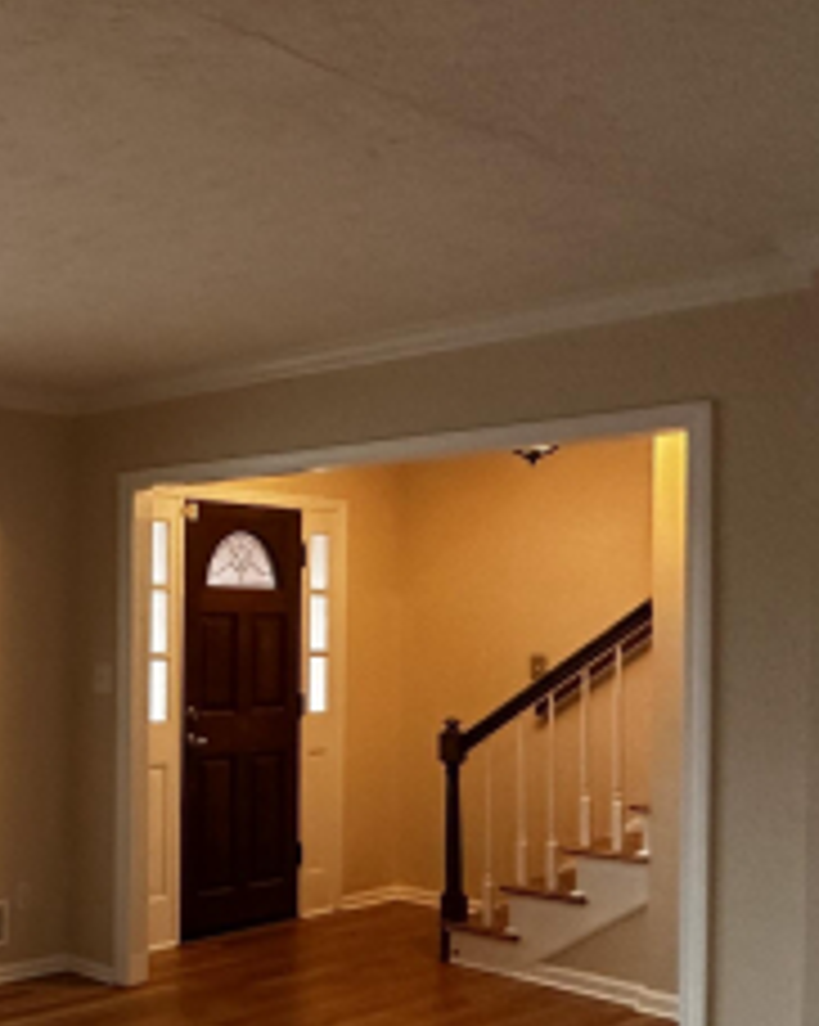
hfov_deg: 28.9
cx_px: -295
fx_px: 1214
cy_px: 621
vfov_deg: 45.6
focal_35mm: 40
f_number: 2.2
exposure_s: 1/120
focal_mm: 2.22
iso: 250
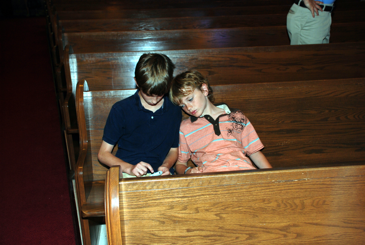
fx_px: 396
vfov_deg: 34.3
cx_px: 182
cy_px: 122
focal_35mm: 39
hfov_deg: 49.5
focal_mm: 26
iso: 200
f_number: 4
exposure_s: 1/60
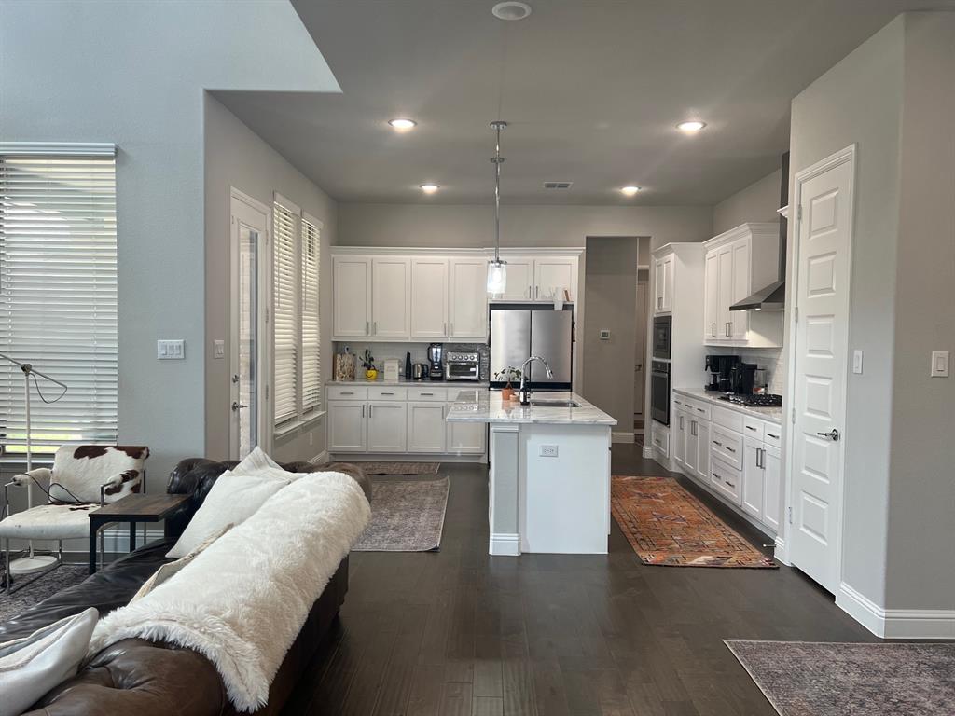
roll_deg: -0.6
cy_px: 358
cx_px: 478
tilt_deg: -2.3
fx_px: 717
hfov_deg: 67.3
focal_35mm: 26
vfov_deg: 53.1
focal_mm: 5.7
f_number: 1.5
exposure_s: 1/120
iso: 100
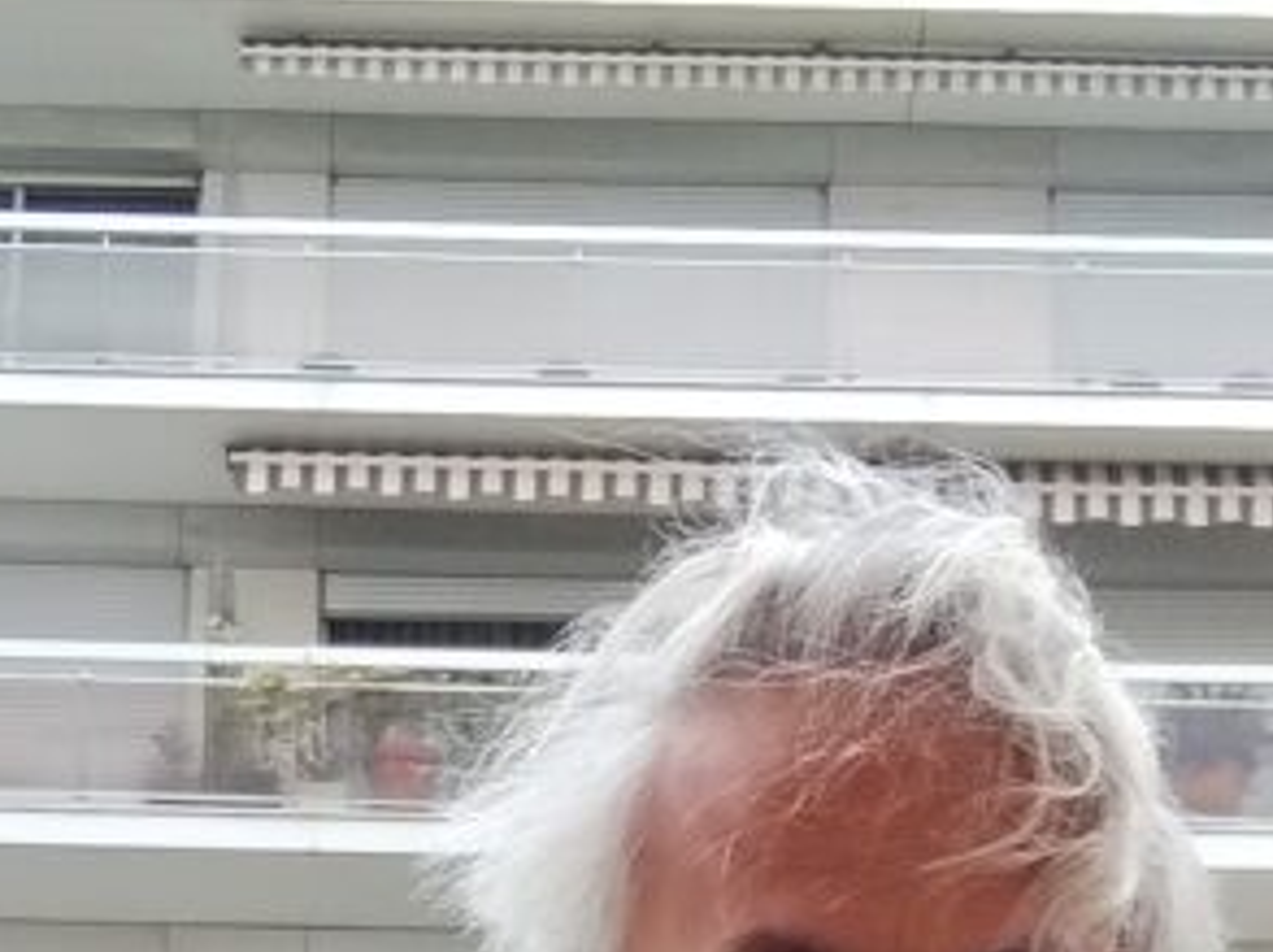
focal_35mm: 91
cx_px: 582
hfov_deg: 21.6
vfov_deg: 14.6
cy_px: 1595
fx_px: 3342
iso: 100
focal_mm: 2.2
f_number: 2.2
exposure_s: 1/264
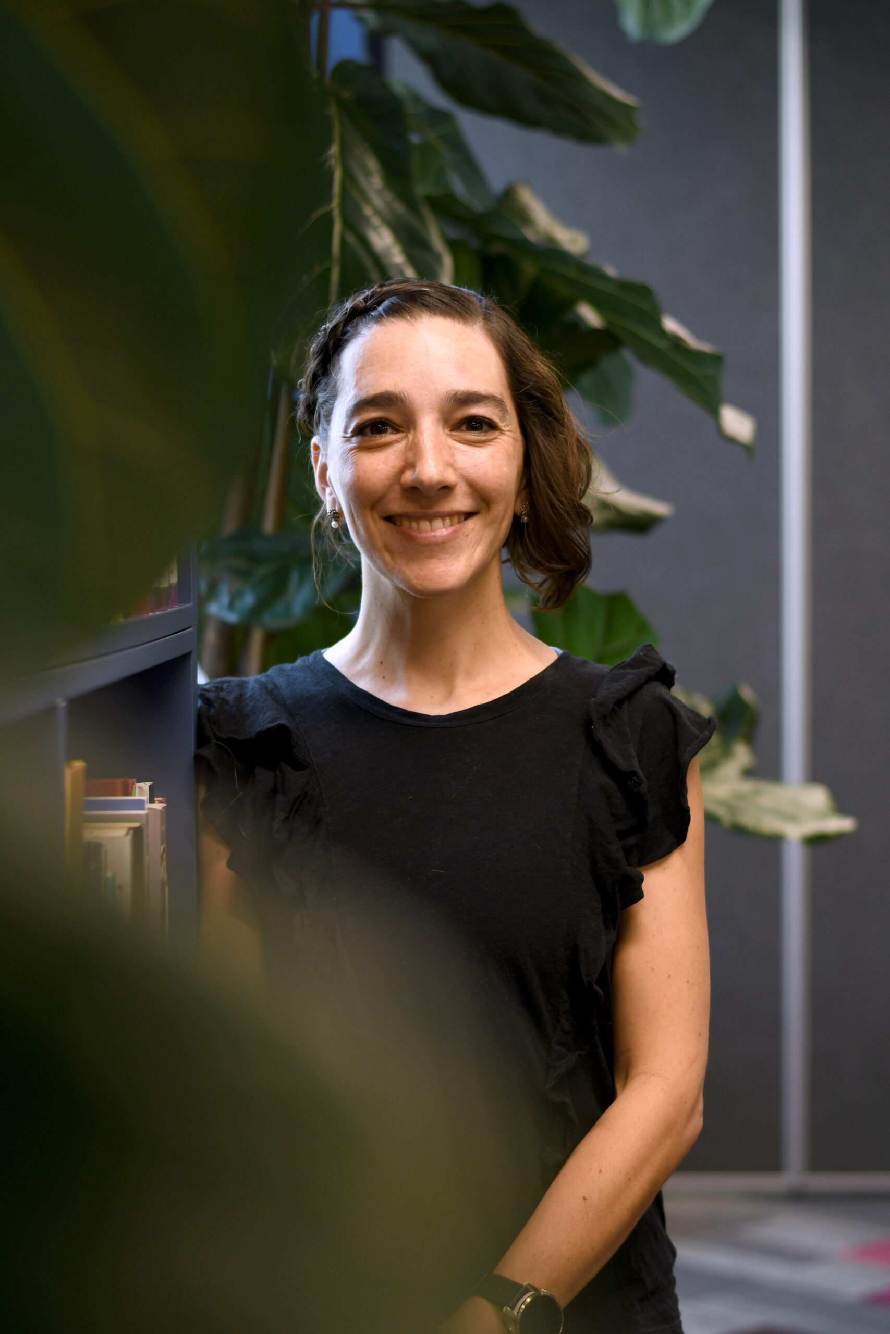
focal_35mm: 75
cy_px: 667
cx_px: 445
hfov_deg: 18.2
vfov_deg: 27.0
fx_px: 2781
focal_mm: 50
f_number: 2
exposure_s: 1/125
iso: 200
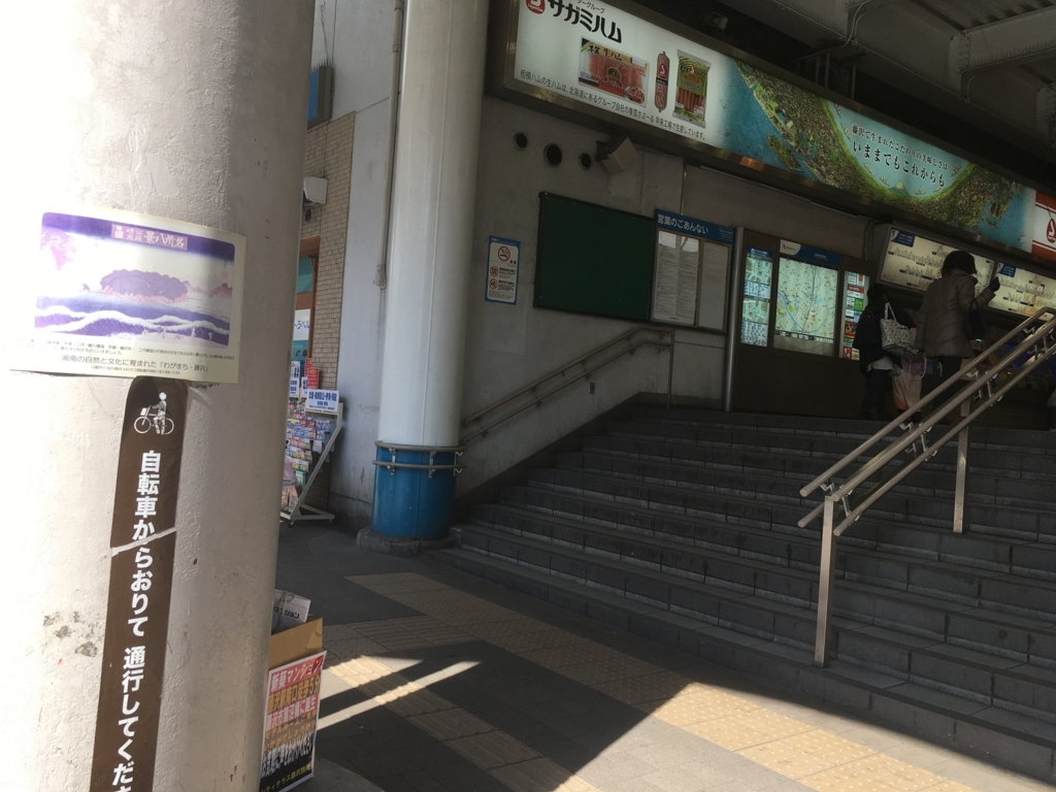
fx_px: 885
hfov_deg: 61.7
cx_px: 528
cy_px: 396
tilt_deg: +1.3
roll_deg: -3.1
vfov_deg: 48.2
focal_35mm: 29
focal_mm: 4.15
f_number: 2.2
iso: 25
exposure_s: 1/411
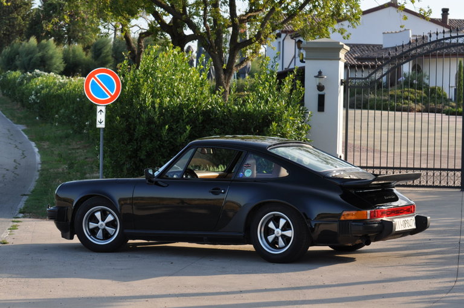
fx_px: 1352
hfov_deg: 19.5
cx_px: 232
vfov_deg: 13.0
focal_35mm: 105
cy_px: 154
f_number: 8
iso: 200
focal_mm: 70
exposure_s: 1/200
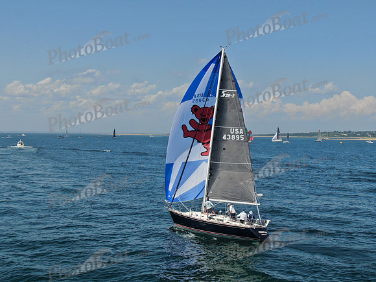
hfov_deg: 39.7
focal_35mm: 48
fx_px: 521
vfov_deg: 30.3
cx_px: 188
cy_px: 141
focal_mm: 8.6
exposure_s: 1/1250
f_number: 3.8
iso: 100
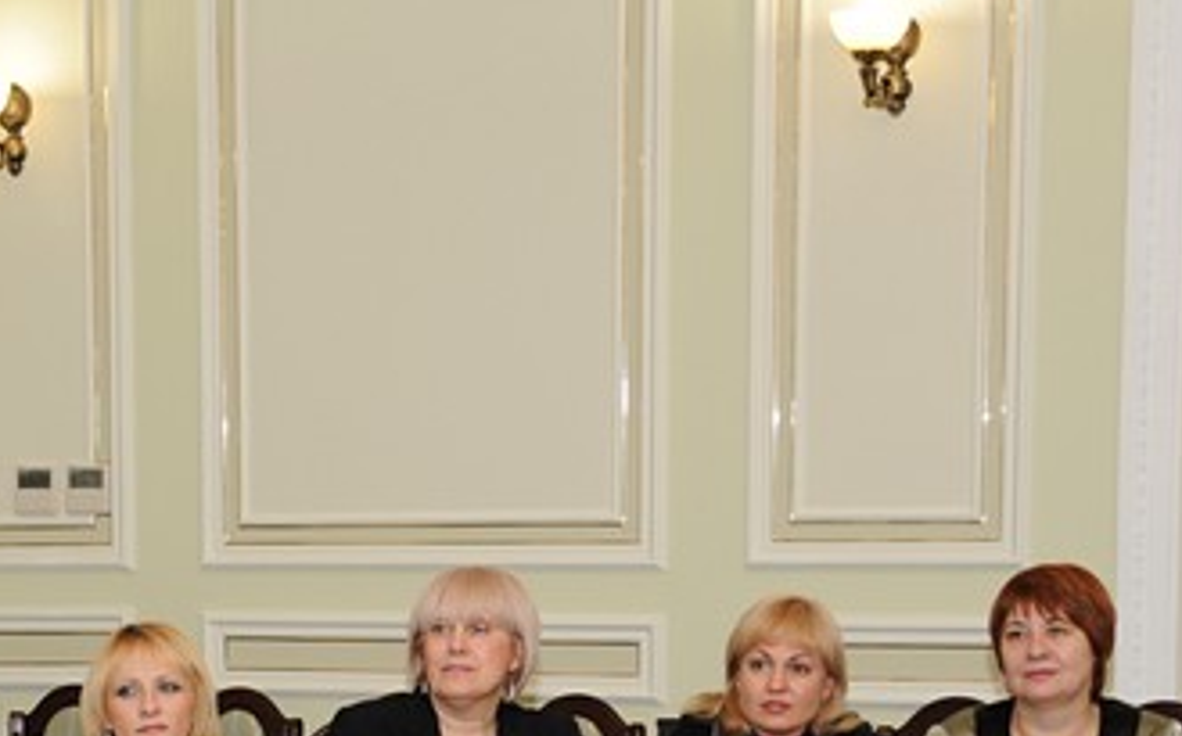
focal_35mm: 124
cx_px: 140
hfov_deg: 16.6
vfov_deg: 10.4
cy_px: 894
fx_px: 3991
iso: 640
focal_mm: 50
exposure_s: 1/200
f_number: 4
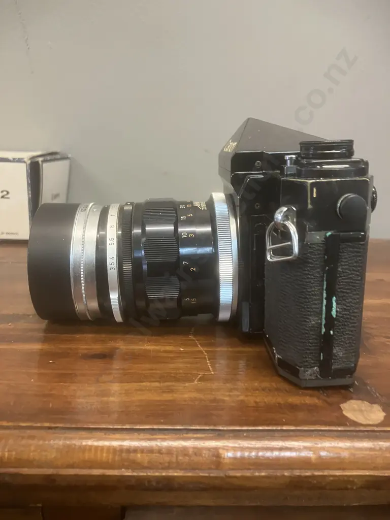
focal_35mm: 28
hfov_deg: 49.7
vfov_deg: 63.4
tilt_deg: -13.4
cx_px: 195
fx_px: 421
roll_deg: -1.7
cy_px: 260
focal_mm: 3.99
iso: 250
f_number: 1.8
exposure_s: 1/33
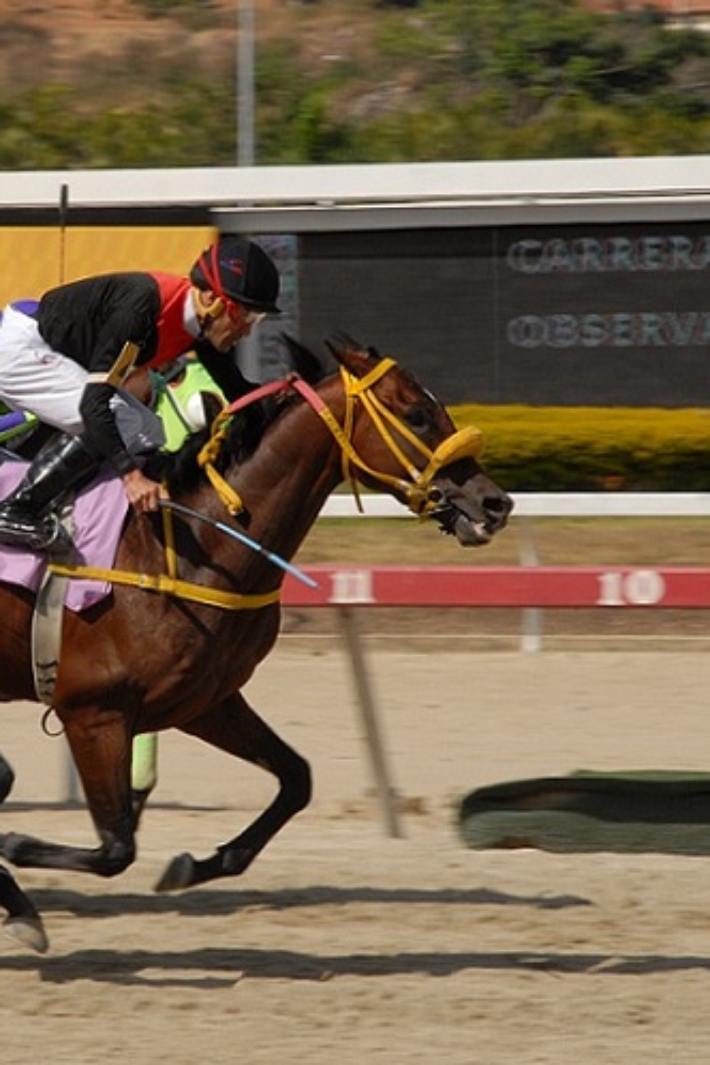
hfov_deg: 4.8
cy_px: 519
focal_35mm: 288
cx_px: 25
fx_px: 8517
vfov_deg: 7.2
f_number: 13
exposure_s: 1/320
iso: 320
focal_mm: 105
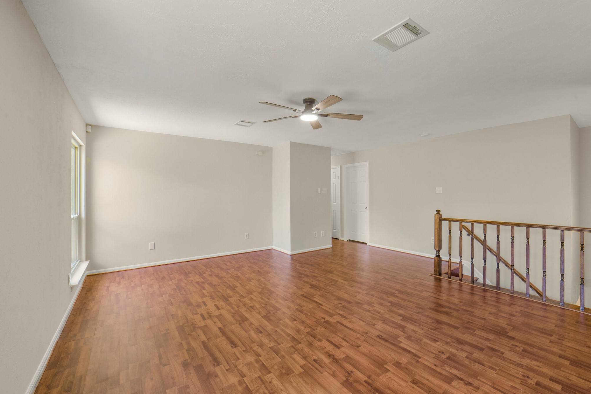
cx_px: 308
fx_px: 246
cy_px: 194
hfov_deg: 100.3
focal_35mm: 15
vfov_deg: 77.3
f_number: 11
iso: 500
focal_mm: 14
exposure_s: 1/8
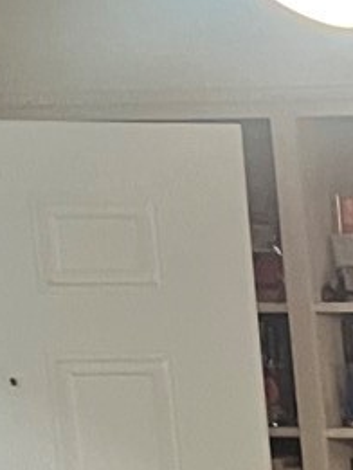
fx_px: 2595
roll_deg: +1.2
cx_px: 1133
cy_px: 1003
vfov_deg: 9.5
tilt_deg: -13.4
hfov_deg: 6.9
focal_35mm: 191
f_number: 1.5
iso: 500
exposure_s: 1/60
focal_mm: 5.7
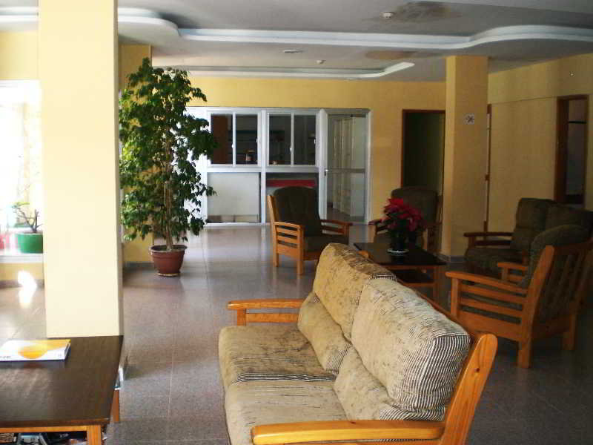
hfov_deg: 49.0
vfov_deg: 37.7
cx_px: 296
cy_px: 222
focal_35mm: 38
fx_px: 651
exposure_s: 1/60
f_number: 3.1
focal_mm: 6.3
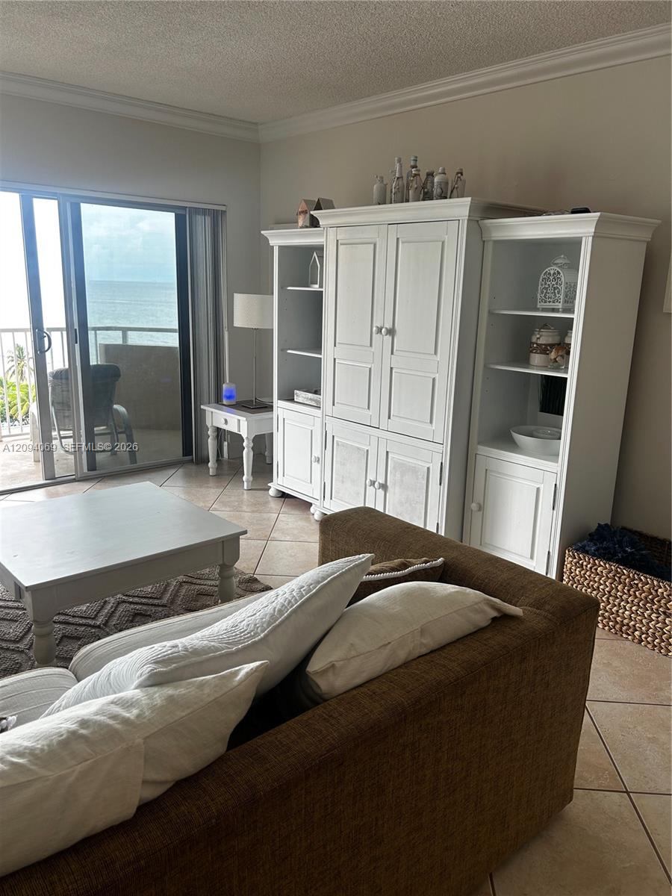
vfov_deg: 67.3
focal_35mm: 26
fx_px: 673
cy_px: 448
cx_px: 336
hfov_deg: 53.1
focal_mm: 5.7
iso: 50
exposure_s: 1/120
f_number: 1.5
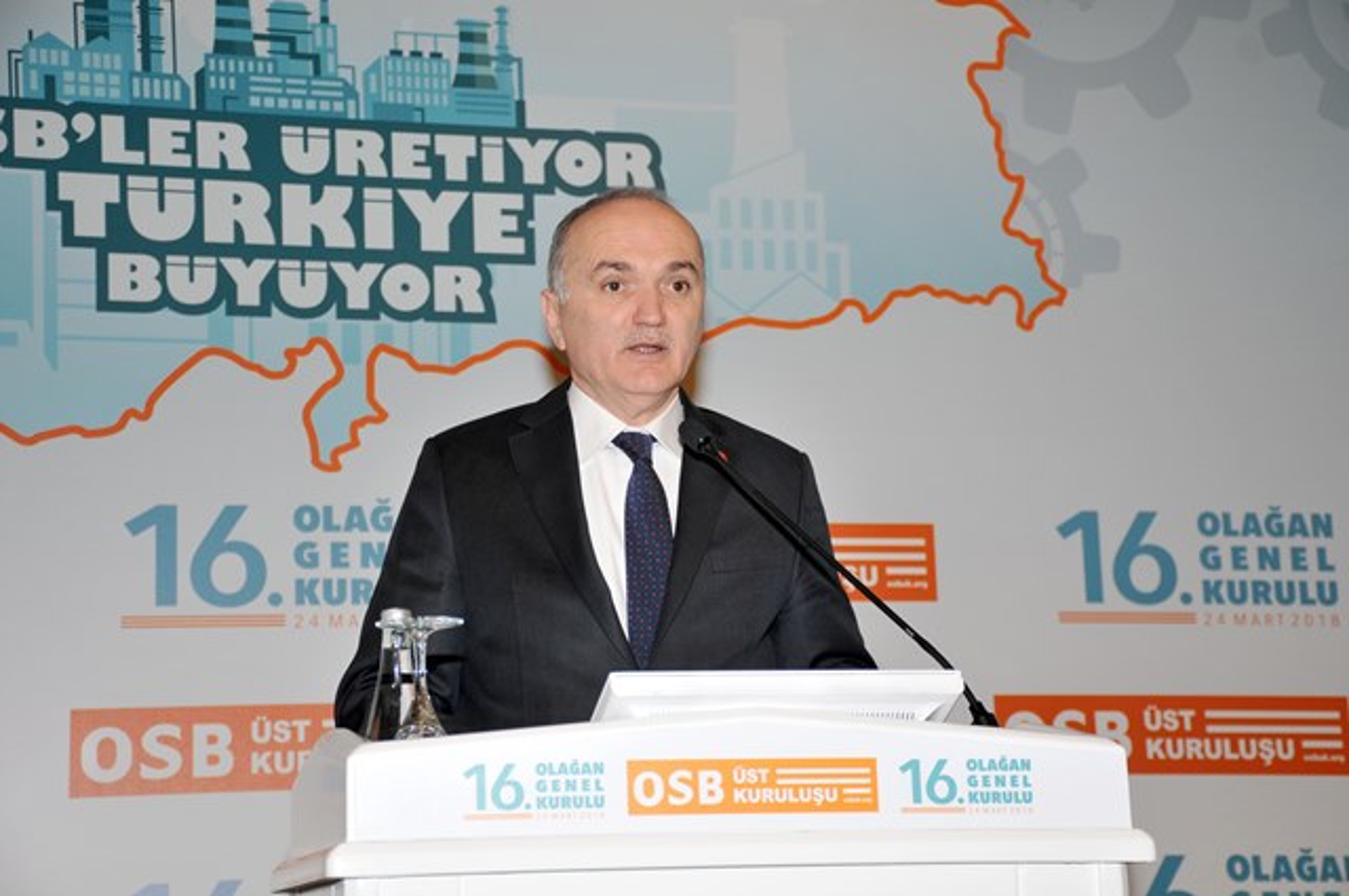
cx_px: 674
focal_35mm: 75
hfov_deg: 27.0
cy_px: 448
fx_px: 2807
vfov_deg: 18.1
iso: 400
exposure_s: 1/40
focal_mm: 50
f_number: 4.8
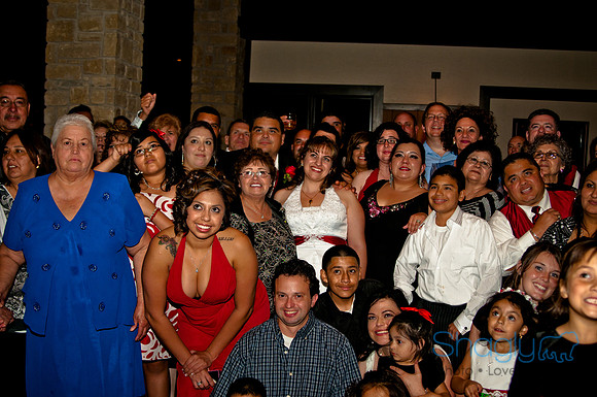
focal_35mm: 42
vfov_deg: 31.8
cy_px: 198
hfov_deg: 46.5
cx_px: 298
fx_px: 696
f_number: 3.2
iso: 400
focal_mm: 28
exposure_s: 1/200
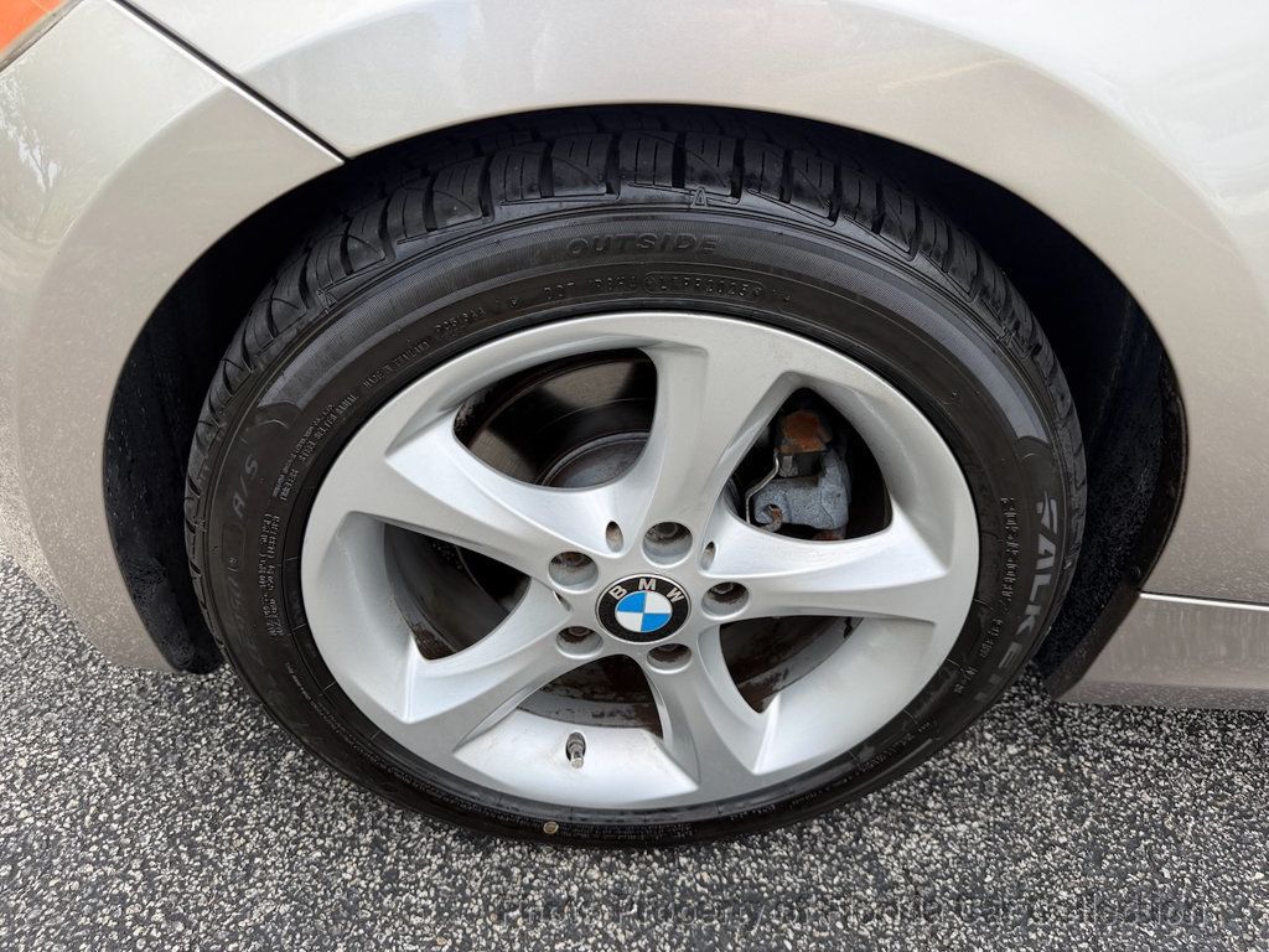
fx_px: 880
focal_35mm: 24
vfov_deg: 56.8
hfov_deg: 71.6
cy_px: 476
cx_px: 634
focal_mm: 6.76
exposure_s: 1/992
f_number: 1.78
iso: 80
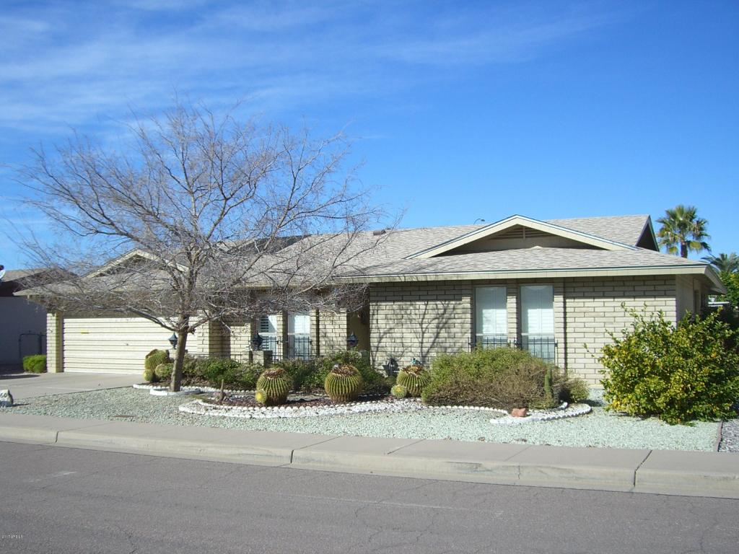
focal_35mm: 38
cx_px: 370
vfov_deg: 37.7
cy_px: 277
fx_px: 811
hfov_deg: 49.0
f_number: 4.3
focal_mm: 6.2
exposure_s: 1/800
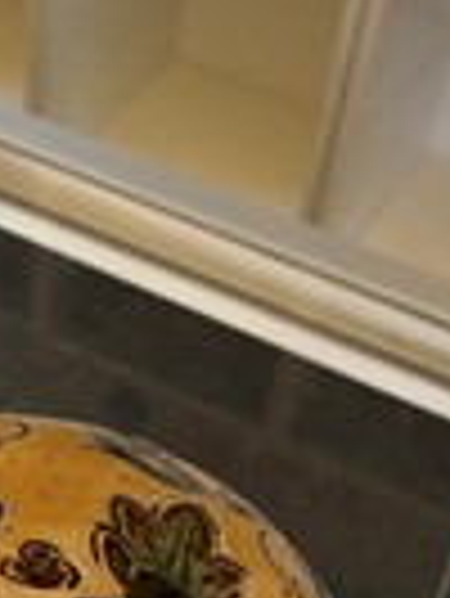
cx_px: 14
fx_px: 1350
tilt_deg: -54.0
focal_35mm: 78
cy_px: 818
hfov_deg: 18.5
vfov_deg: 22.0
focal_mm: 2.22
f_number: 2.2
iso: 160
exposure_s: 1/50
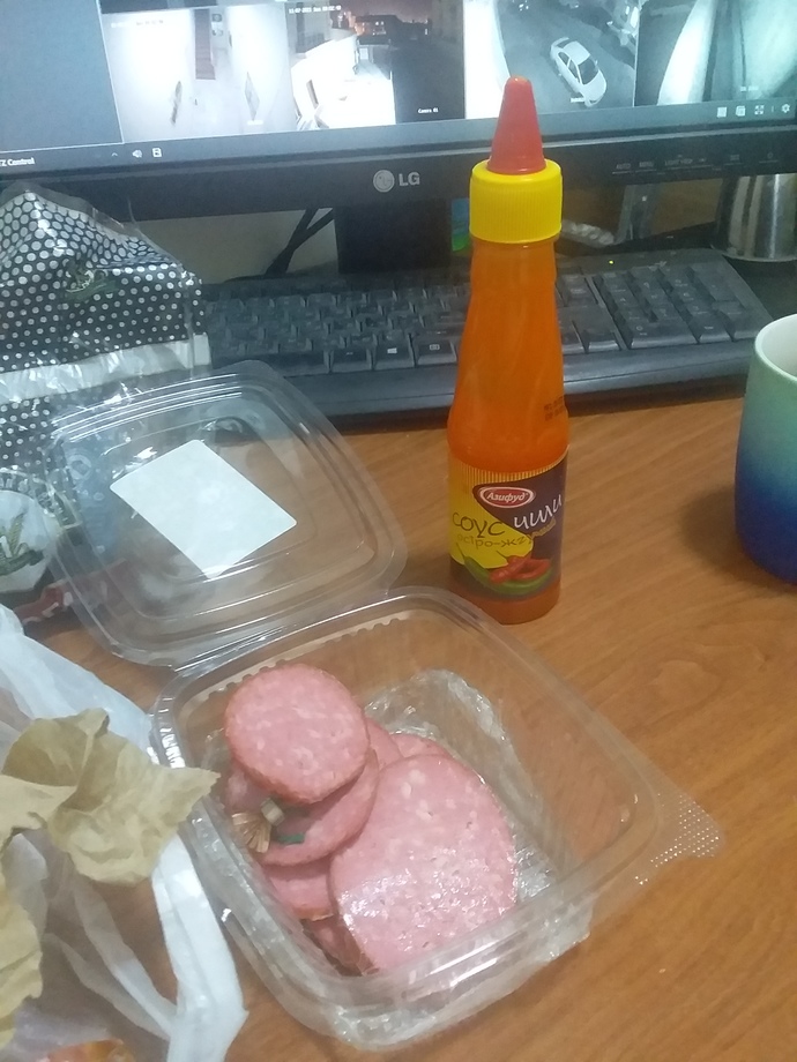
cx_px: 398
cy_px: 531
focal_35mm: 31
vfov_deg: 58.4
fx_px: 952
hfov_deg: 45.4
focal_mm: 3.3
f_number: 2.2
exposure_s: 1/25
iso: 320
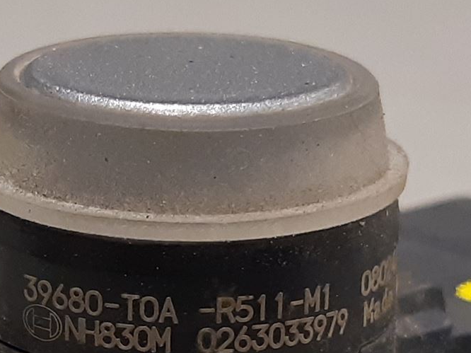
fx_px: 1088
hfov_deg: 24.2
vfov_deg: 18.0
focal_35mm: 80
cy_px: 354
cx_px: 126
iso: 160
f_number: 1.7
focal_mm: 3.93
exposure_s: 1/50
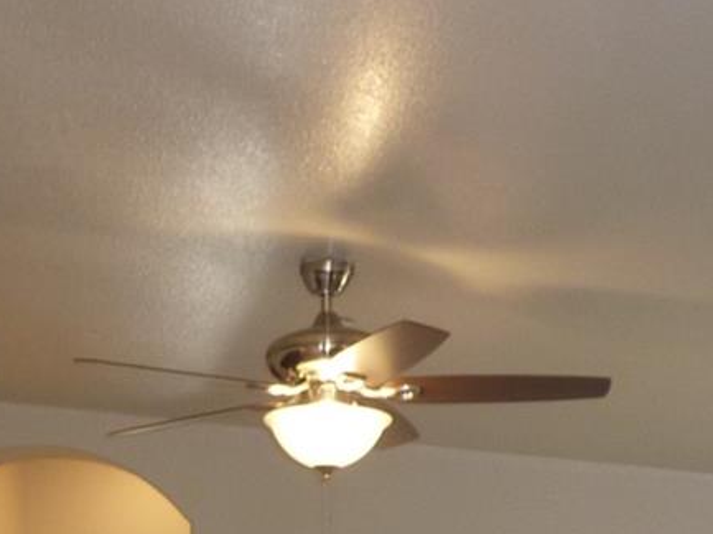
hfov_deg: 20.1
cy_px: 872
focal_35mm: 97
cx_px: 186
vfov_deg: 14.0
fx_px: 1996
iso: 125
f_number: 3.3
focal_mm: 4.1
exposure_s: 1/30
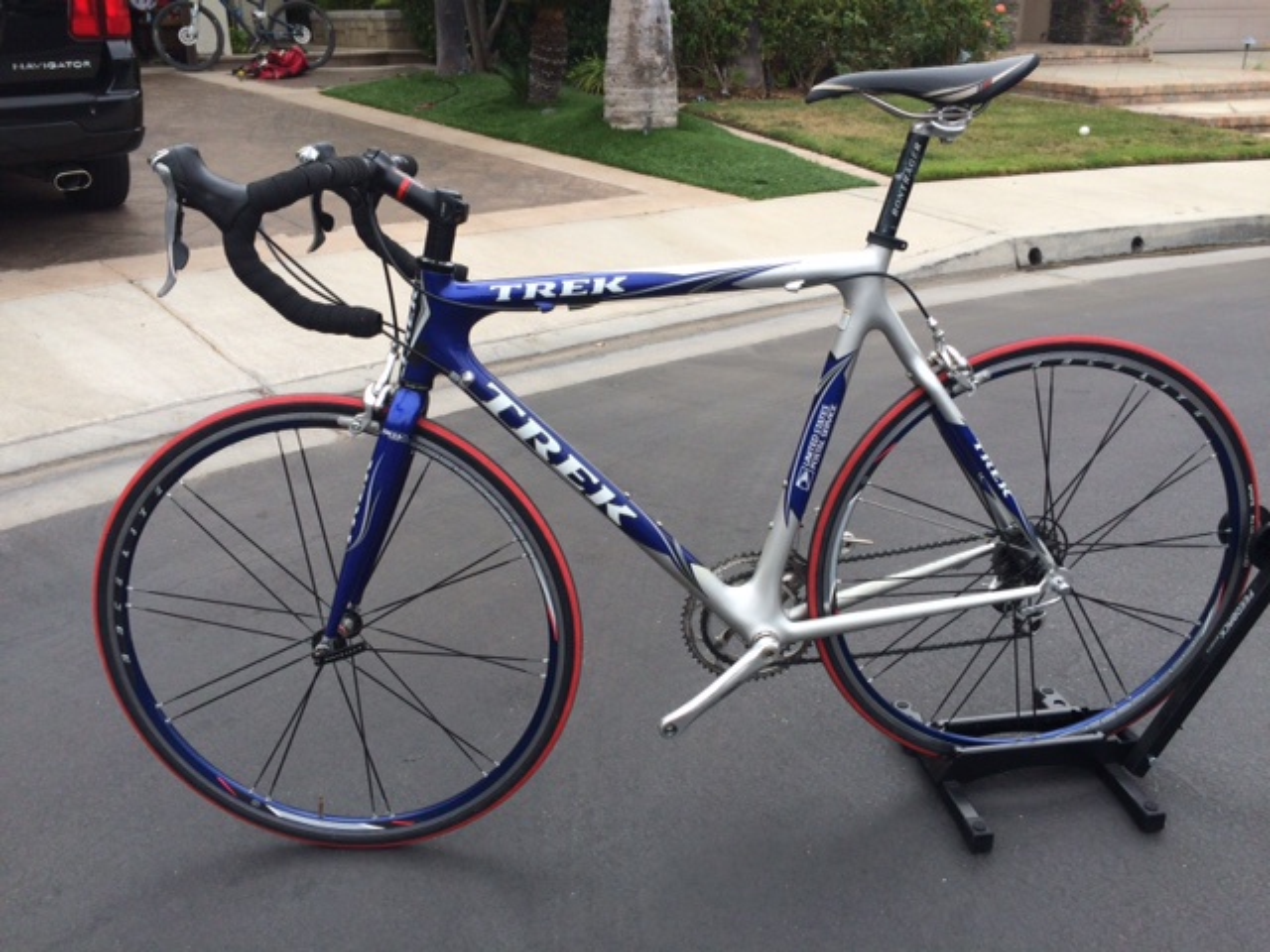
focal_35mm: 29
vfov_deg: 48.2
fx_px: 1064
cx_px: 635
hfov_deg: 61.7
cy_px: 476
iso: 32
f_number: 2.2
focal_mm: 4.15
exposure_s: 1/933
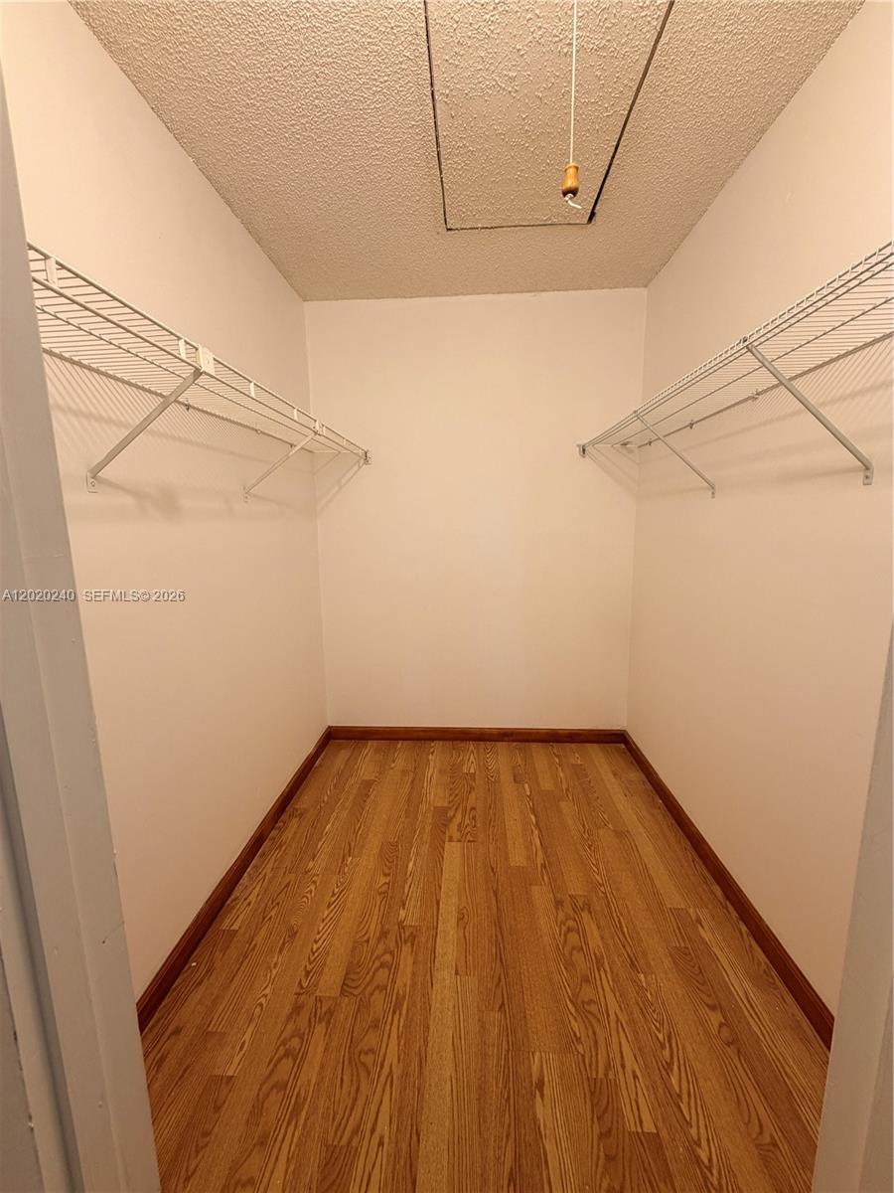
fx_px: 482
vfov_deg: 102.1
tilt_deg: -8.6
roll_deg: +0.6
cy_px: 596
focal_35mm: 14
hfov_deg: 85.7
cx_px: 447
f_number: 2.2
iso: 80
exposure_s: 1/120
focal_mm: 2.22
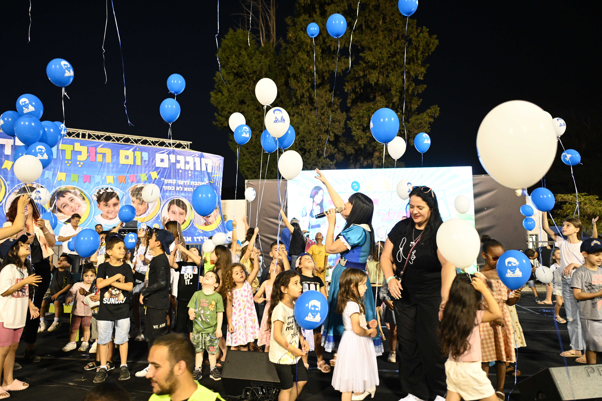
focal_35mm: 25
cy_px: 198
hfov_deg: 71.5
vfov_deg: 51.3
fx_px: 418
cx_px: 297
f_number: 2.8
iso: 3200
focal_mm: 24
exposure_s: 1/125
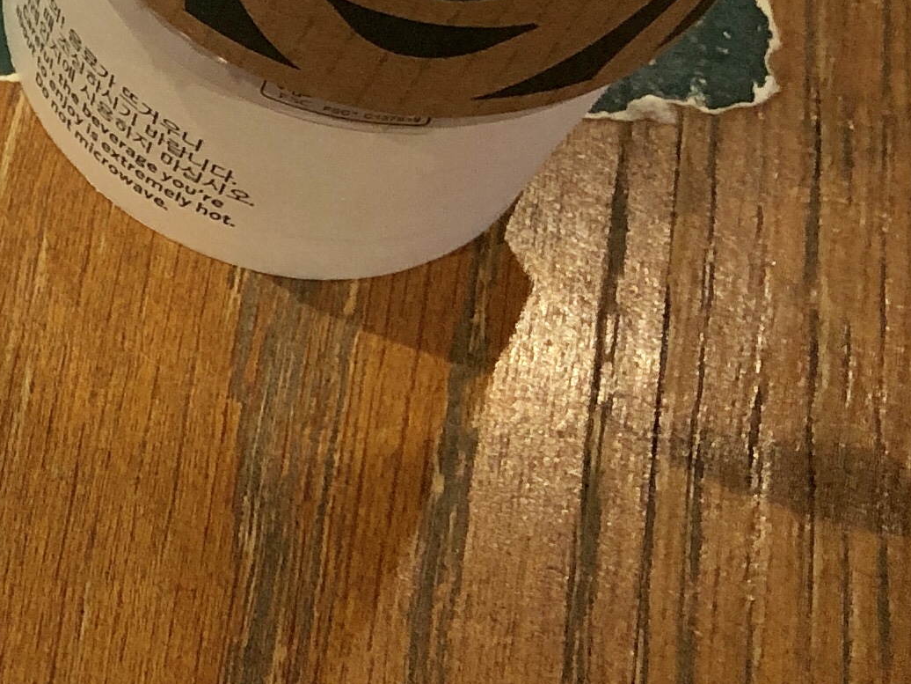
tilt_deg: -50.8
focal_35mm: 109
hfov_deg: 16.1
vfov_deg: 12.9
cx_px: -563
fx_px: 2869
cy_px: -340
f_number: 1.8
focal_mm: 3.99
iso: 40
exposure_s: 1/17
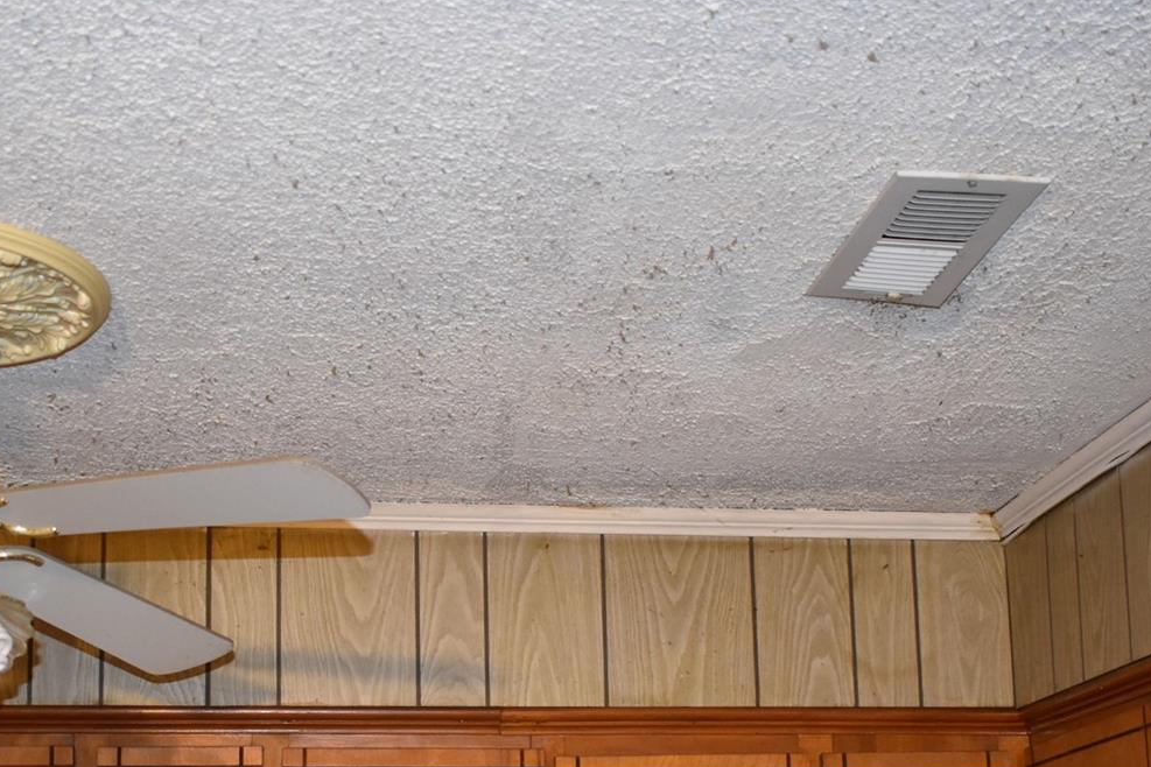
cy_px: 735
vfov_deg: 23.4
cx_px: 494
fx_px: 1790
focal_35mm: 56
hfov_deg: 35.6
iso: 1250
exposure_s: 1/60
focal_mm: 18
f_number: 3.5
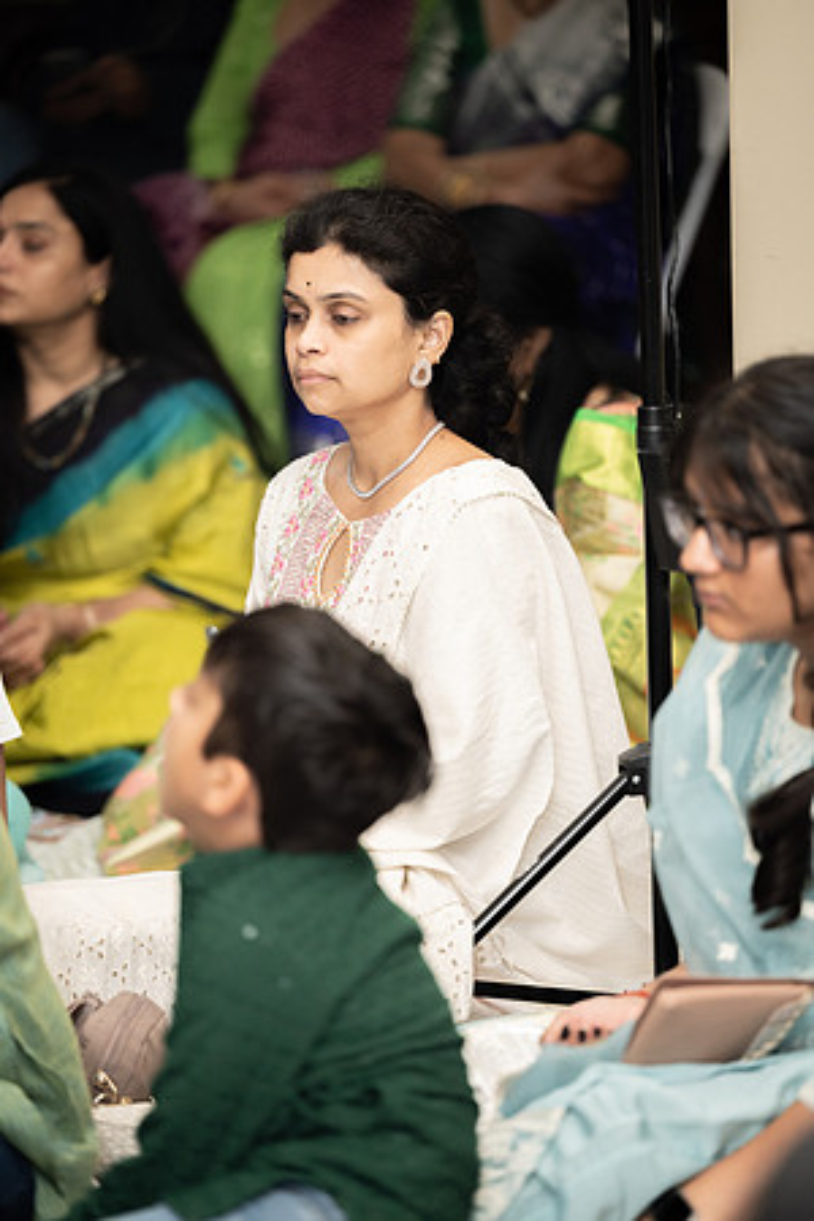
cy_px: 610
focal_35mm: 160
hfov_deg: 8.6
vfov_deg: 12.8
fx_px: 5426
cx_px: 407
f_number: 2.8
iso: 500
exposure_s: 1/200
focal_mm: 160
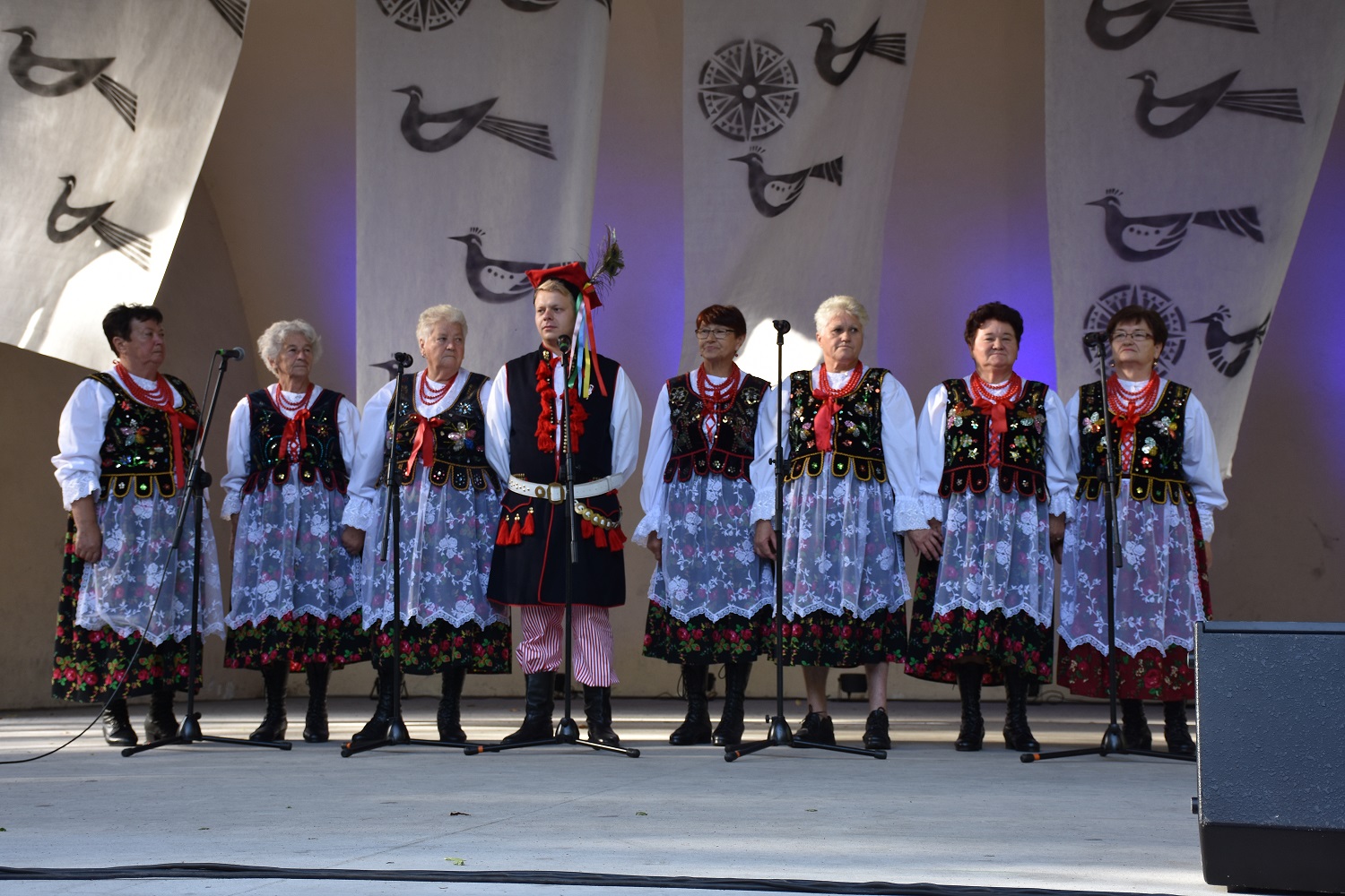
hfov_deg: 35.1
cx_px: 672
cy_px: 448
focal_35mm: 57
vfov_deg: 23.8
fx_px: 2129
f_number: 5
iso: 200
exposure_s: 1/100
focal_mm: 38
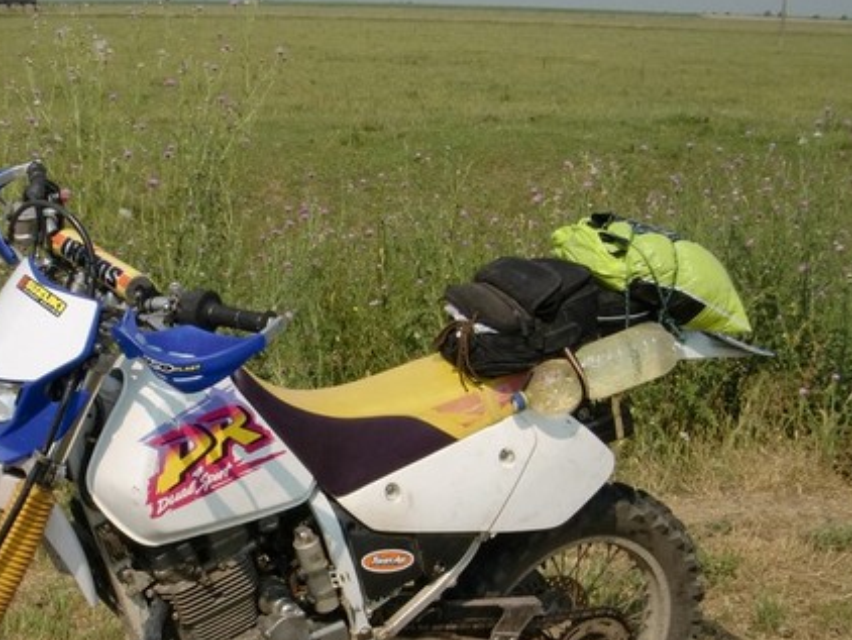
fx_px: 1773
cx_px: 228
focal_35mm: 72
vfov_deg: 20.3
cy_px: 464
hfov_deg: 26.7
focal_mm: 6.66
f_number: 8.9
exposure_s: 1/250
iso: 64
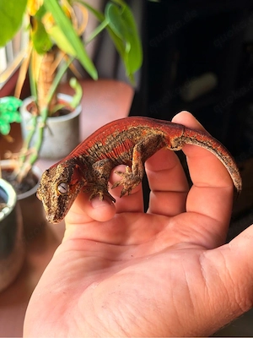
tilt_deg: -33.4
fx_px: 468
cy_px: 169
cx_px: 126
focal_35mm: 48
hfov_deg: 30.3
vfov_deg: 39.7
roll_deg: -2.6
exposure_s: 1/97
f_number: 1.78
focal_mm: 6.76
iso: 100
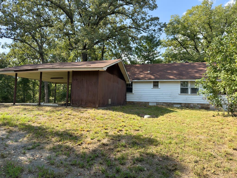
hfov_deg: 71.6
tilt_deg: +4.4
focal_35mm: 24
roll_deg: -2.2
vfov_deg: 56.8
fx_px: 164
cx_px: 118
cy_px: 89
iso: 80
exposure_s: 1/1309
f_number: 1.78
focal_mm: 6.76
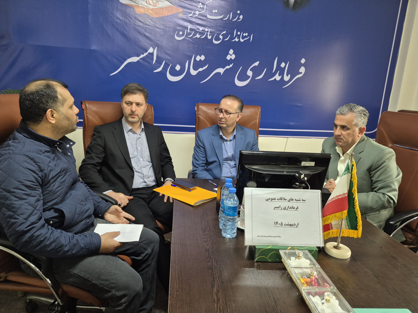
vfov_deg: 58.9
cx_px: 209
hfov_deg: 73.9
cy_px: 156
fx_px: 278
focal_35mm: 23
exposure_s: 1/100
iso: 500
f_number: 1.8
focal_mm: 5.4
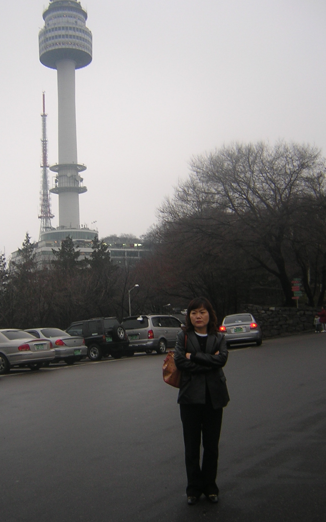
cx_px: 130
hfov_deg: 32.7
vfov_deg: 50.4
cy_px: 262
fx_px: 555
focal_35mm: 39
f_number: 2.6
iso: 100
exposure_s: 1/43
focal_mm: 4.7
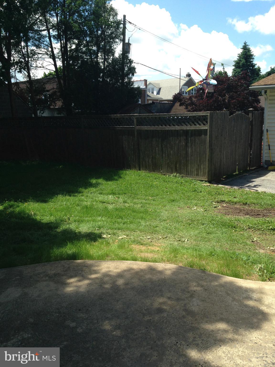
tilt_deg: -14.0
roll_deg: -1.8
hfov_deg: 42.9
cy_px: 184
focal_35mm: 33
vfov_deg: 55.4
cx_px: 138
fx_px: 350
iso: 50
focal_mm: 4.12
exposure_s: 1/821
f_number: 2.4
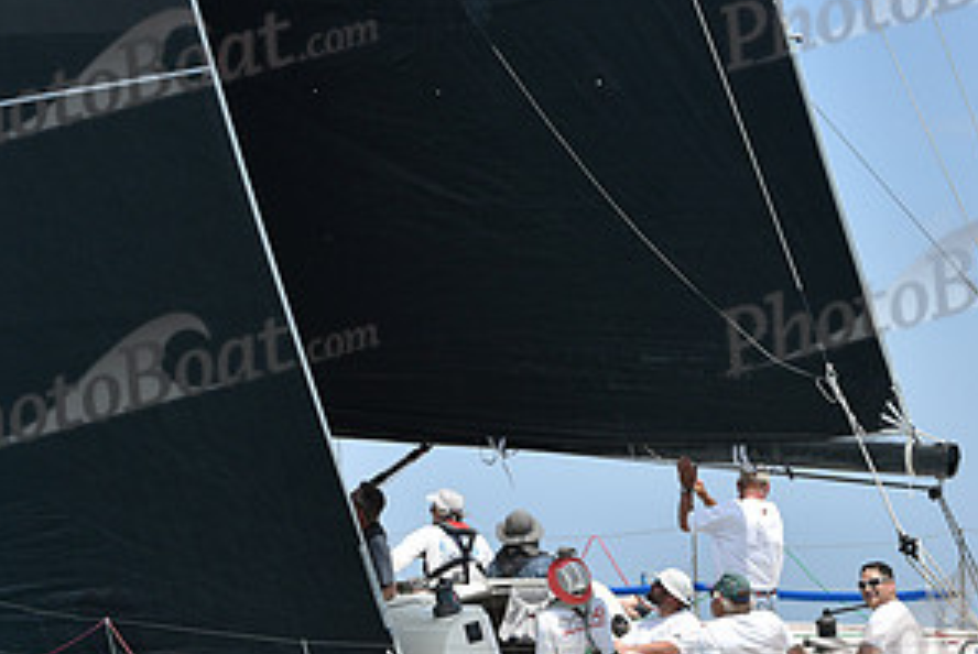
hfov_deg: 15.0
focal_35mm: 137
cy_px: 507
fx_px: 3725
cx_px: 552
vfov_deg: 10.0
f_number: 6.3
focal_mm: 70
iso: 250
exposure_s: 1/1250
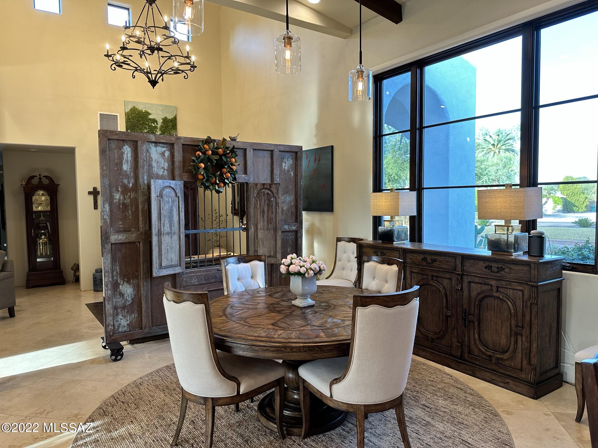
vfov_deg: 56.8
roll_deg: +0.9
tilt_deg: -4.9
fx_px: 415
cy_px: 224
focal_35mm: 24
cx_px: 299
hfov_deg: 71.6
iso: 100
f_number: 1.78
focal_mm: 6.86
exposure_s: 1/120
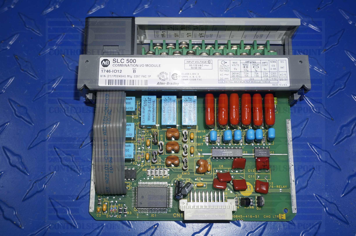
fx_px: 370
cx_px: 178
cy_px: 118
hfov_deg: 51.4
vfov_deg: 35.4
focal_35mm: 38
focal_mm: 25
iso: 100
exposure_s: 1/60
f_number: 4.5
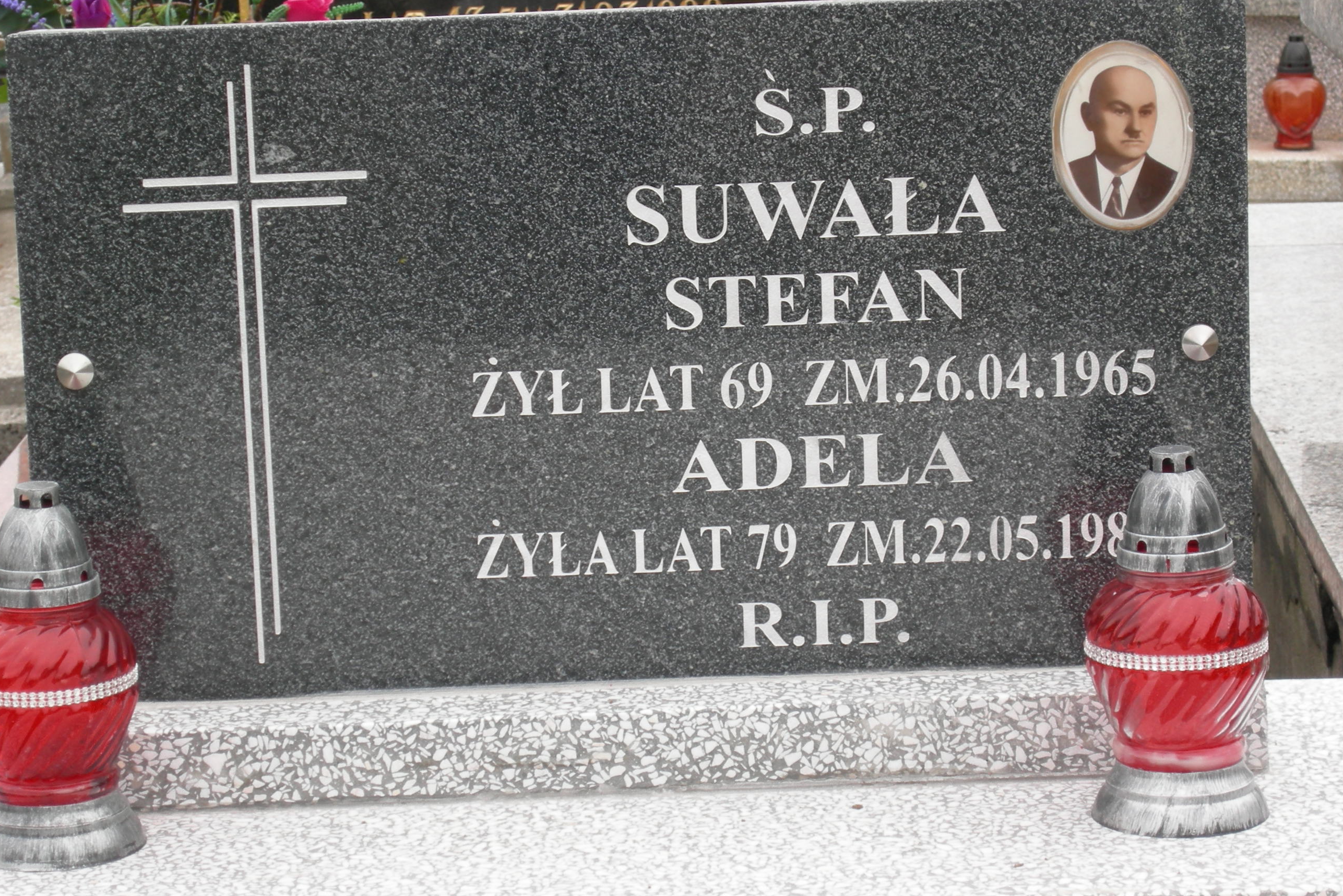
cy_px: 402
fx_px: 4925
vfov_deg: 10.4
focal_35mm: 132
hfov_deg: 15.5
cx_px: 671
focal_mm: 26.3
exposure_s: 1/125
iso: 64
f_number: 5.2
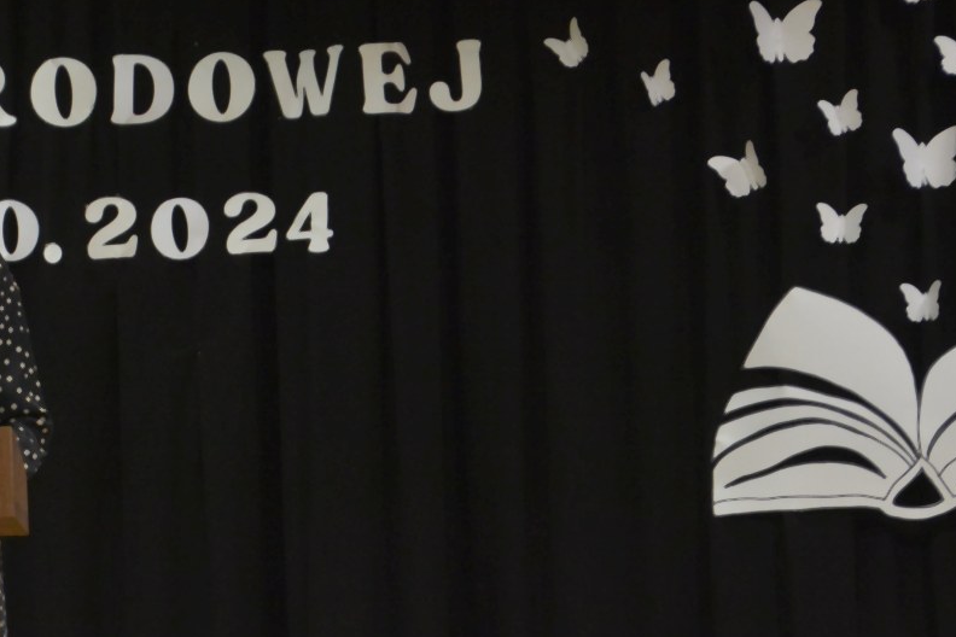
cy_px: 402
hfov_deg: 10.8
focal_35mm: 189
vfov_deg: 7.3
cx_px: -2
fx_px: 5019
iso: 1600
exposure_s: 1/60
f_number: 5
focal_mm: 52
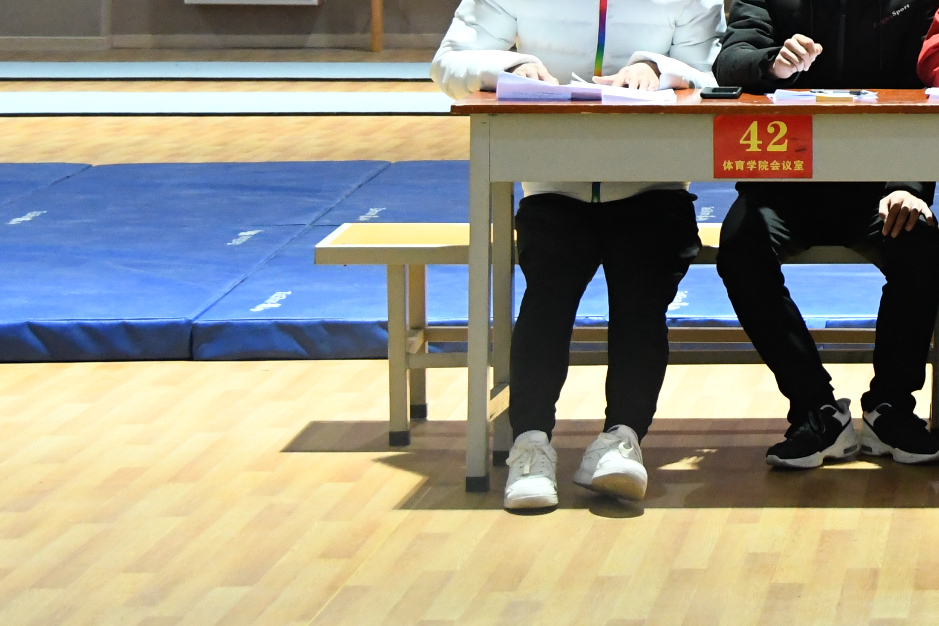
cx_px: 1095
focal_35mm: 144
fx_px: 3755
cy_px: -86
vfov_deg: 9.4
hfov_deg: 13.9
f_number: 5.6
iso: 3200
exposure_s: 1/125
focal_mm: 38
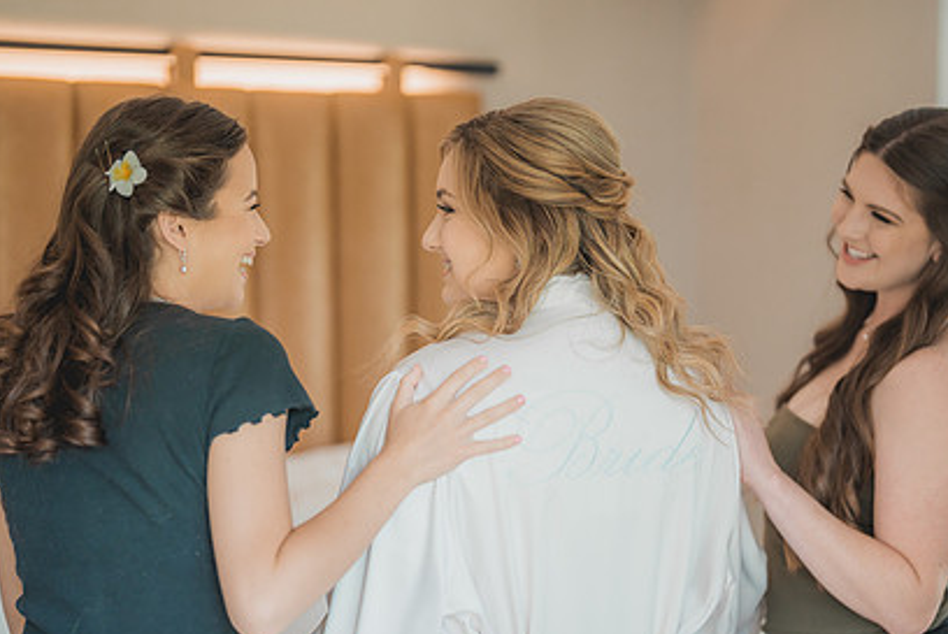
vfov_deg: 19.2
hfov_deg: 28.4
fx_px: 1872
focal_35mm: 71
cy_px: 394
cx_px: 553
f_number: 1.2
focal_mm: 50
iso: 400
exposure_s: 1/400
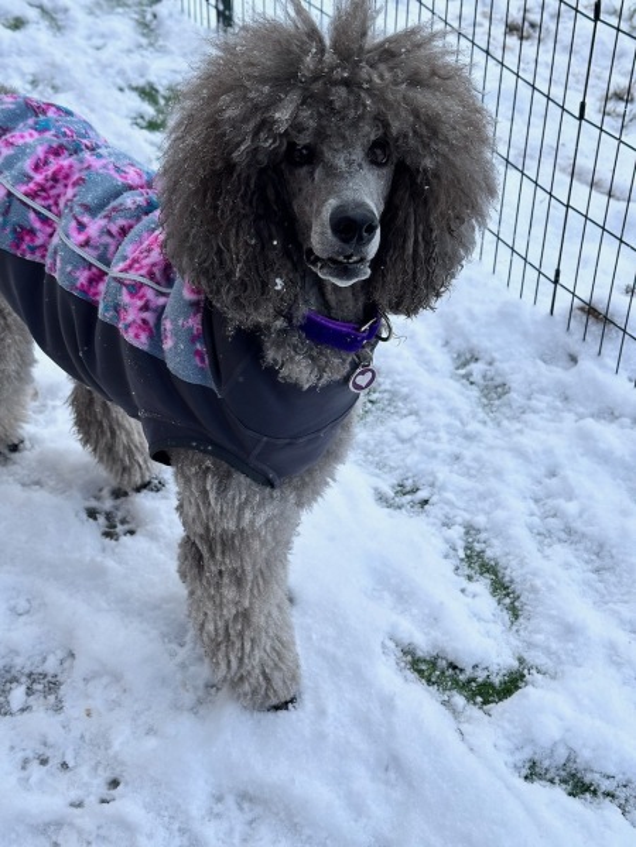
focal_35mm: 48
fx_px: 1176
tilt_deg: -44.2
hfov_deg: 30.3
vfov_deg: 39.7
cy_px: 424
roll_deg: +1.8
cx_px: 318
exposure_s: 1/1095
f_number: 1.78
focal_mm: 6.86
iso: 64
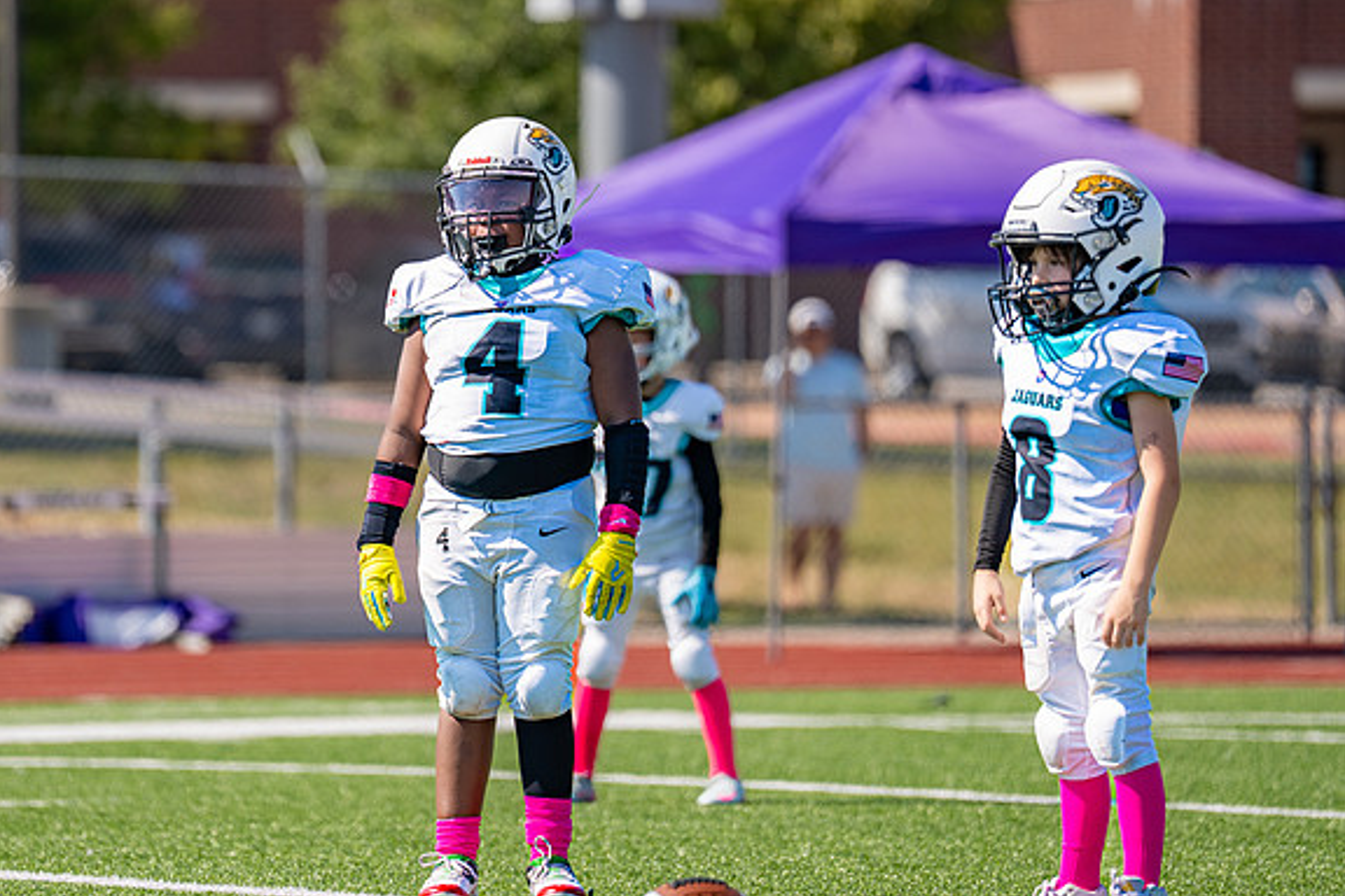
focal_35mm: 293
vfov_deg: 4.7
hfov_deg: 7.0
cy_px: 326
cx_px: 383
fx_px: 10946
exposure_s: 1/1600
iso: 100
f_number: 2.8
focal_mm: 200
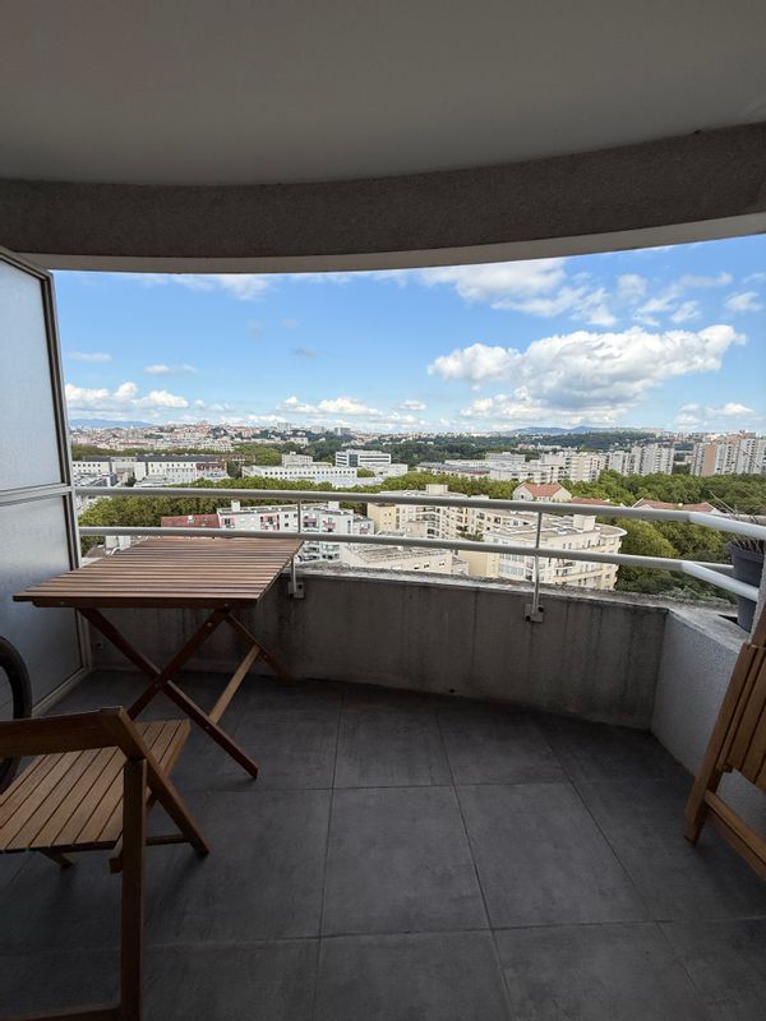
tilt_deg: -9.1
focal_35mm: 14
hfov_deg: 85.7
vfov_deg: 102.1
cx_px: 383
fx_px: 413
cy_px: 510
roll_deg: -1.2
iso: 50
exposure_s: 1/1534
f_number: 2.2
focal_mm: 2.22
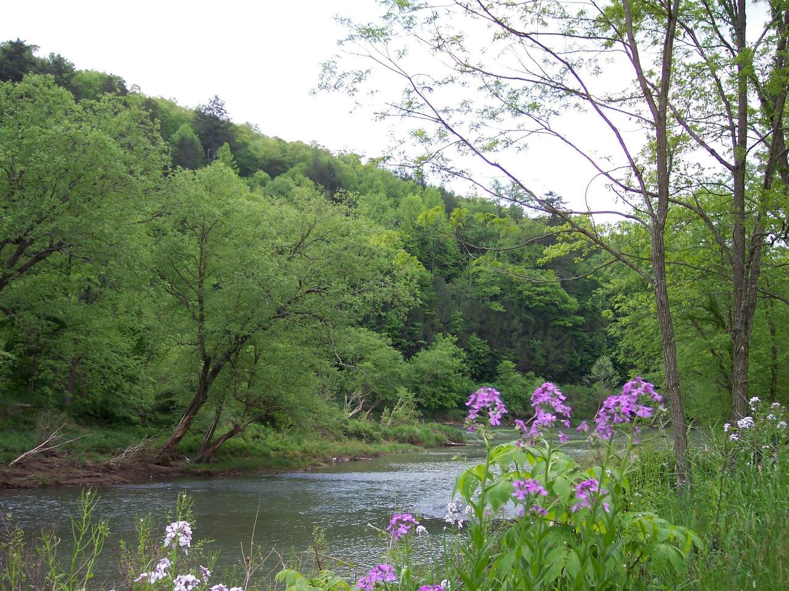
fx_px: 866
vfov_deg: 37.7
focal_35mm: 38
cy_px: 296
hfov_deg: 49.0
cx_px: 394
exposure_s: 1/700
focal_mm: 8
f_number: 2.8
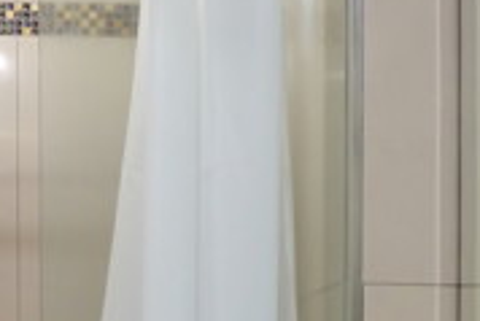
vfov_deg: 15.6
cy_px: 480
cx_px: 67
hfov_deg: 24.5
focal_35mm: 81
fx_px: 1081
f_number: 3.5
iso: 1250
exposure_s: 1/30
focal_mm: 16
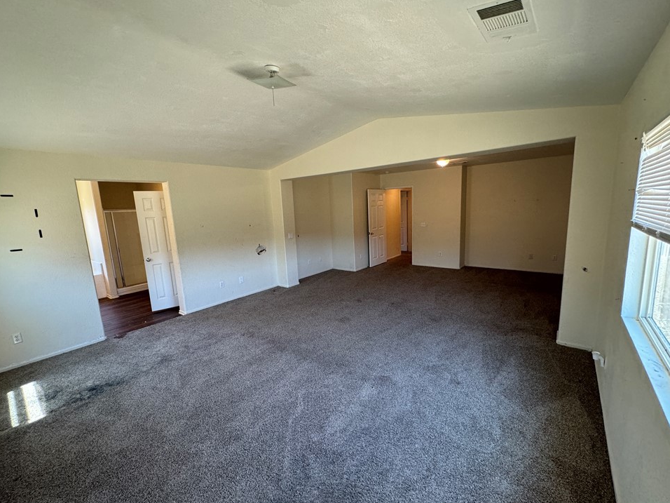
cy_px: 255
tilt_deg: -9.0
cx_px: 334
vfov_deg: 81.7
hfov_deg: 98.2
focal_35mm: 15
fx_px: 290
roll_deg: +2.2
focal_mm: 2.22
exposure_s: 1/120
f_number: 2.2
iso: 250
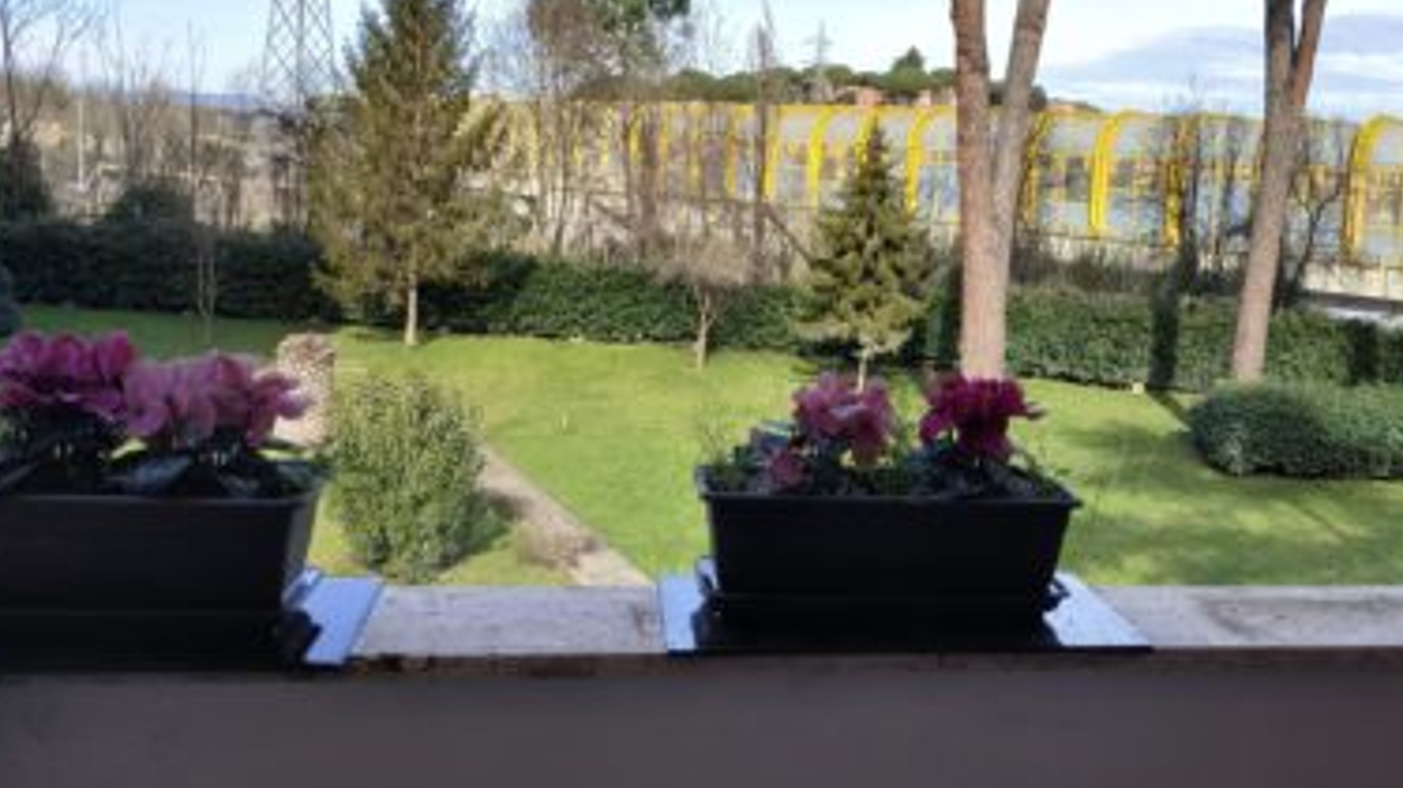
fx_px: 1302
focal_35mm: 35
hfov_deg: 55.9
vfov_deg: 33.4
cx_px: 885
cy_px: 268
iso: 250
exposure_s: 1/1968
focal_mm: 3.94
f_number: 1.9
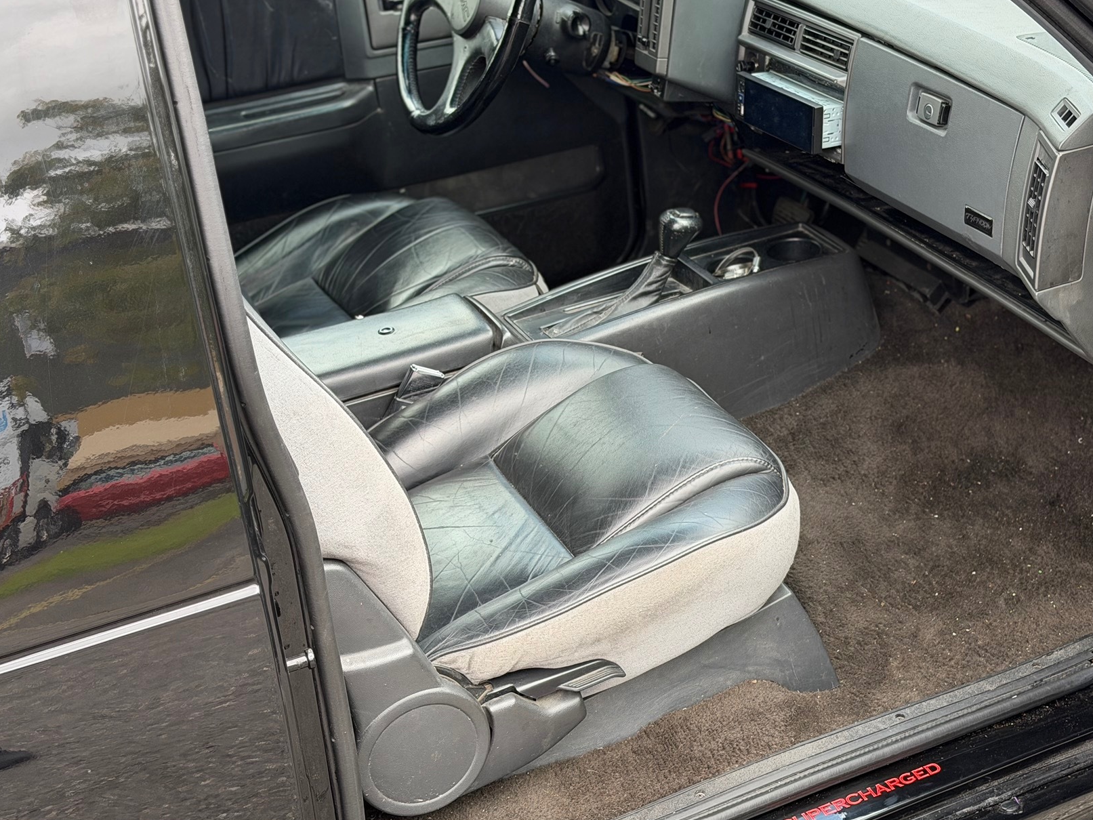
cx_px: 659
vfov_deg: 24.4
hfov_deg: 32.1
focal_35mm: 60
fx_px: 1895
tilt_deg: -26.7
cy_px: 344
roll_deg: +3.6
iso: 64
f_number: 1.78
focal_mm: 6.76
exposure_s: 1/198
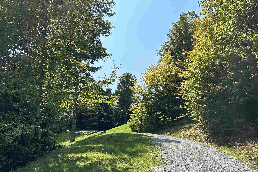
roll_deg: -4.6
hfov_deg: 53.9
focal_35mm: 35
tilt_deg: +12.1
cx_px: 159
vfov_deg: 37.5
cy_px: 112
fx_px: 251
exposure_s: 1/2732
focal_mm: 6.86
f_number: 1.78
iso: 80
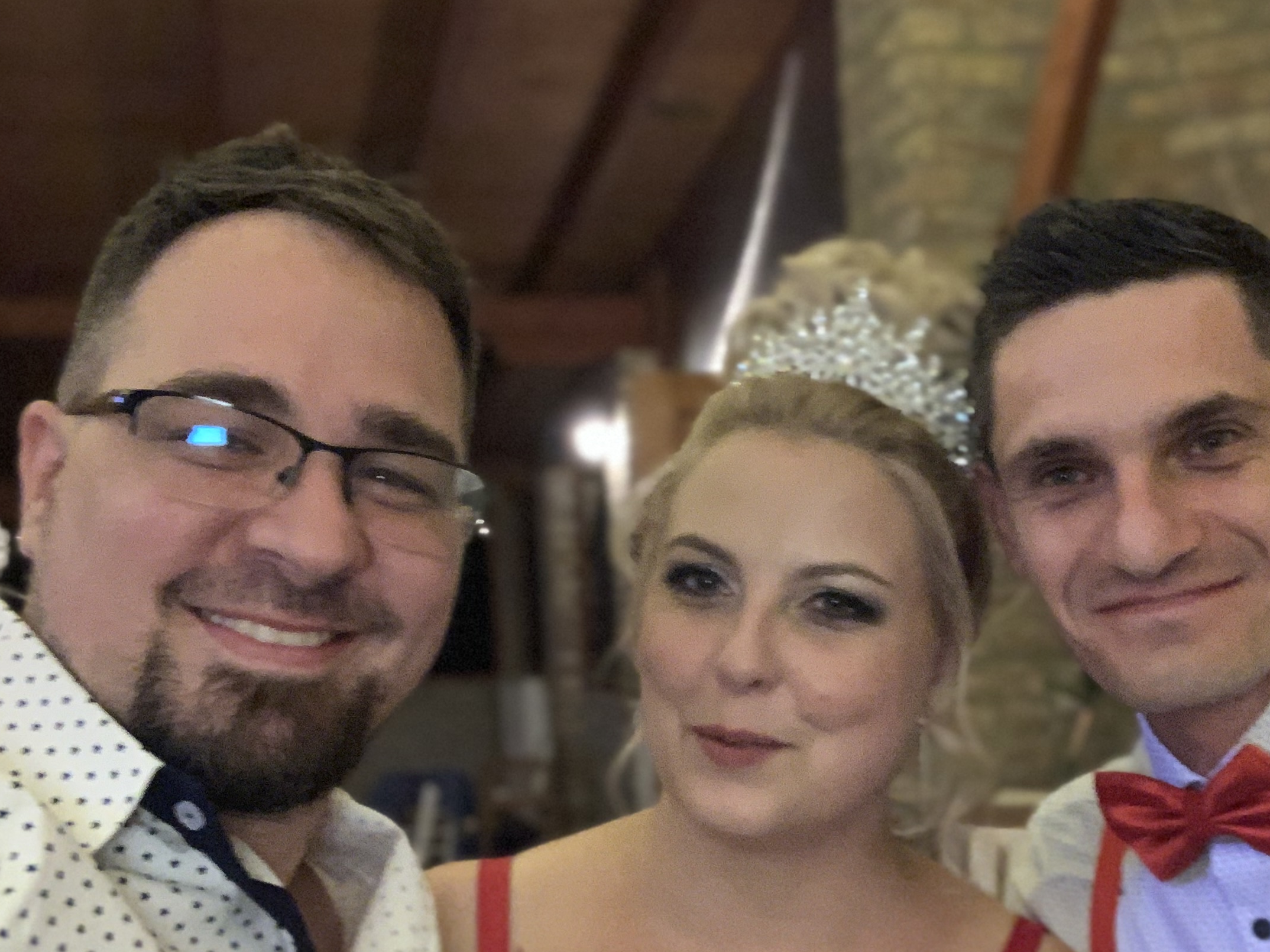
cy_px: 630
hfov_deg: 41.0
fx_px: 1688
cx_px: 772
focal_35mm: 46
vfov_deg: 31.3
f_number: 2.2
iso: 320
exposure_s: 1/20
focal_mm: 2.87
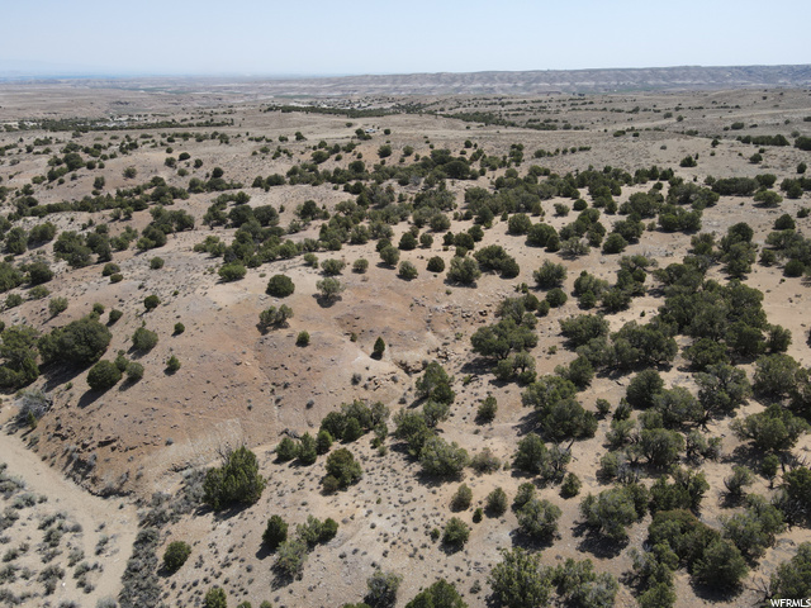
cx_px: 406
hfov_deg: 71.6
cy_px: 304
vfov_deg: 56.8
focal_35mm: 24
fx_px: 562
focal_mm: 4.5
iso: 100
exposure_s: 1/725
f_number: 2.8
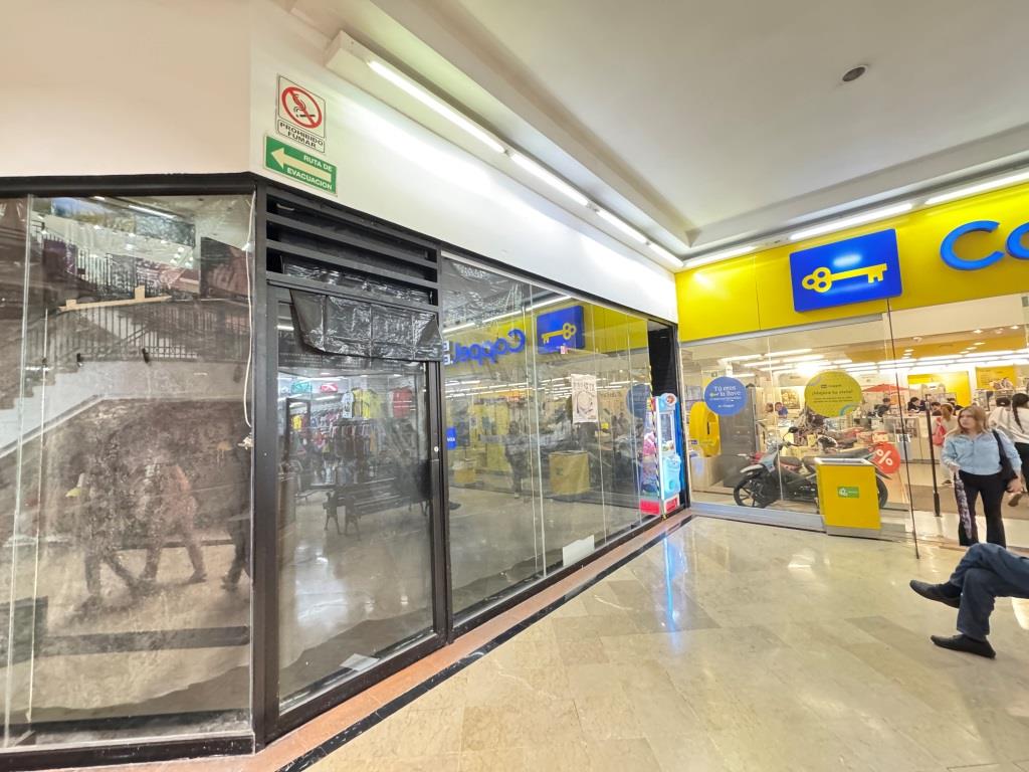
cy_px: 386
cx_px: 514
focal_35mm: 14
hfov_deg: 102.1
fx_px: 416
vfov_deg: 85.7
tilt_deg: +5.1
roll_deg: +2.9
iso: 1000
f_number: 2.2
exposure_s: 1/40
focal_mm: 2.22
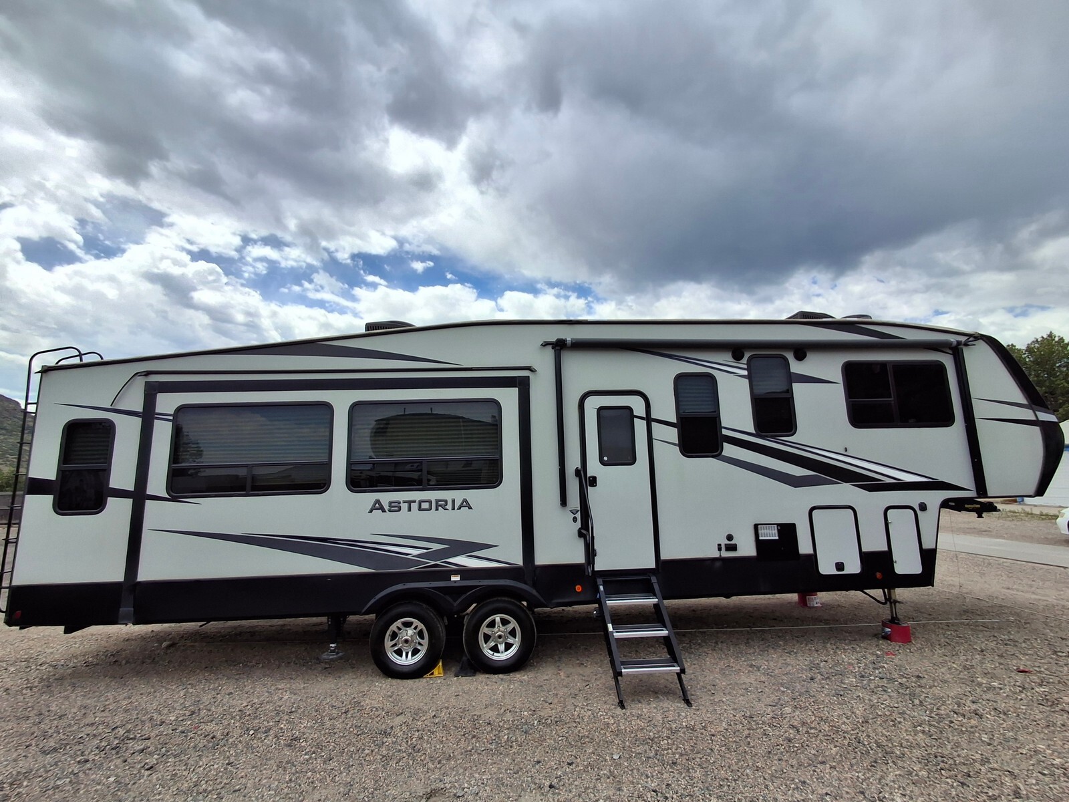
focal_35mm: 16
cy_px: 401
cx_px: 534
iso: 40
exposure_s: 1/1821
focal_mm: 1.64
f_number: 2.2
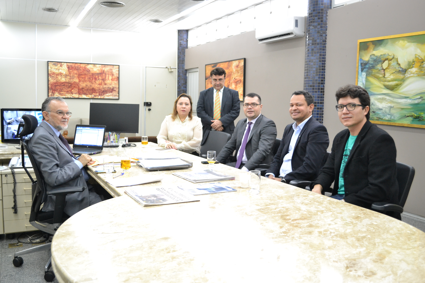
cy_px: 142
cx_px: 212
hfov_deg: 57.2
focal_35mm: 33
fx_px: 390
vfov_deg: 40.0
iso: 1600
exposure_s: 1/40
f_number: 3.8
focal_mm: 22
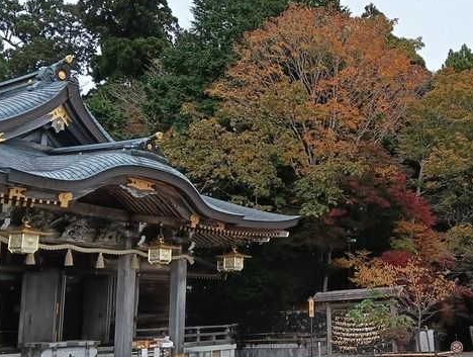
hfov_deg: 39.4
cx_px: 349
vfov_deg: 31.0
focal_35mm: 47
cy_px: 159
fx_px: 644
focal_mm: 3.98
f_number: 1.8
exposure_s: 1/265
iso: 50
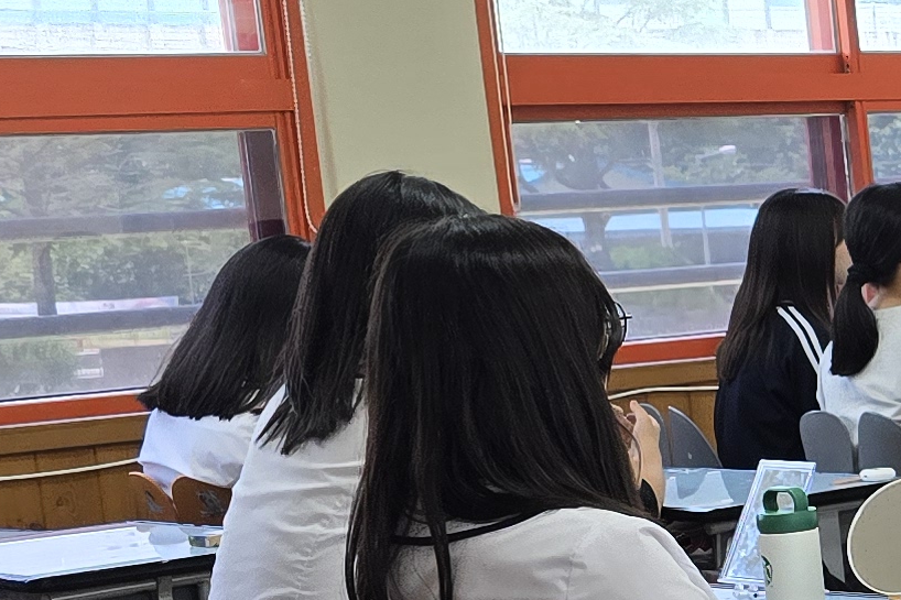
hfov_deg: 14.3
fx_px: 2927
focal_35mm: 117
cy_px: 581
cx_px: 1852
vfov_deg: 11.6
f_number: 1.7
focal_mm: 6.3
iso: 64
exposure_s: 1/180
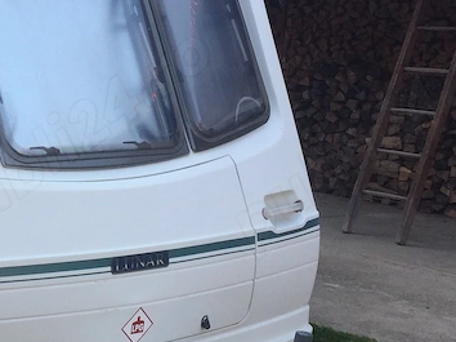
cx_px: -80
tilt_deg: -9.5
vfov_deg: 18.0
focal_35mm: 82
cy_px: 163
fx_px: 1079
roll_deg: -1.5
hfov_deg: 22.2
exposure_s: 1/266
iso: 32
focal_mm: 4.15
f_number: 2.2
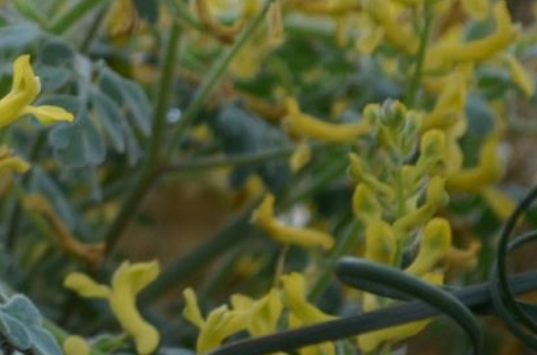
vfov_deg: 3.2
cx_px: -359
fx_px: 6408
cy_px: -85
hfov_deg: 4.8
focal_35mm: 431
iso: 250
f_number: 5.6
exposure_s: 1/100
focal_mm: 55
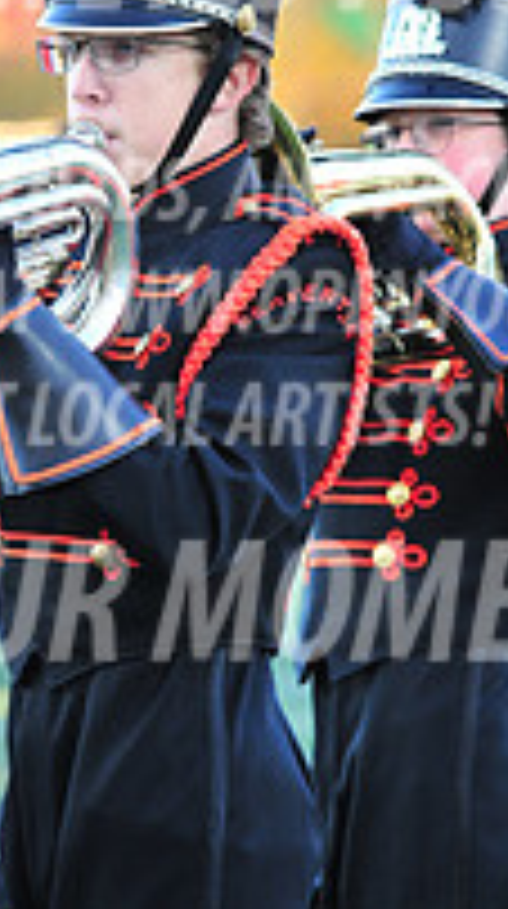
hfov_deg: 3.3
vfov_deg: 6.0
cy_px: 292
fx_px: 8705
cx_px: 110
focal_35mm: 362
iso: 2000
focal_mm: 155
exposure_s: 1/800
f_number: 4
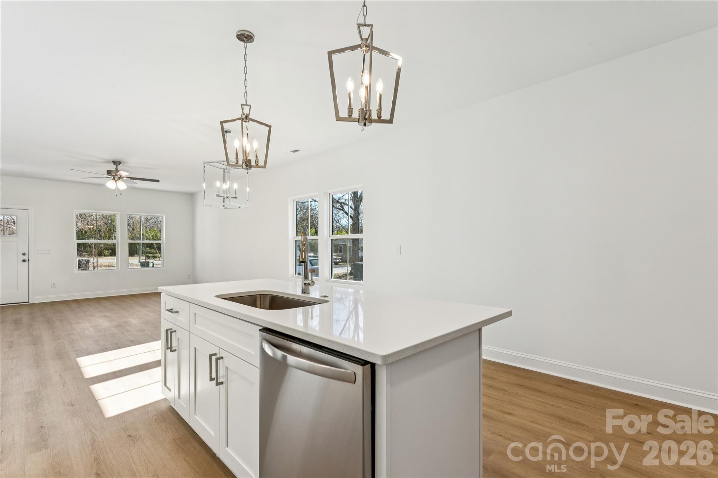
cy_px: 239
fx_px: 327
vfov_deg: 72.4
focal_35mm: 16
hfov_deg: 95.3
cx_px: 359
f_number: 11
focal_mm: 16.4
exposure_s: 1/13
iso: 100
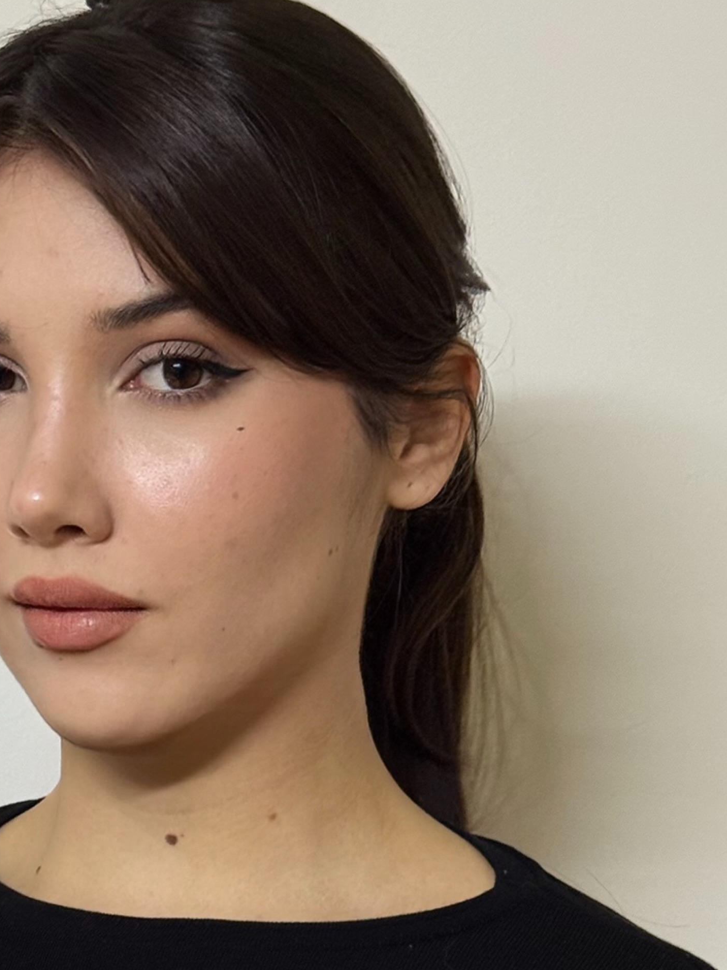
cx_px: 96
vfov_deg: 18.7
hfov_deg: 14.2
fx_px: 2885
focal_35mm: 103
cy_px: 912
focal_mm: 6.76
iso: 250
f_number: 1.78
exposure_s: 1/33
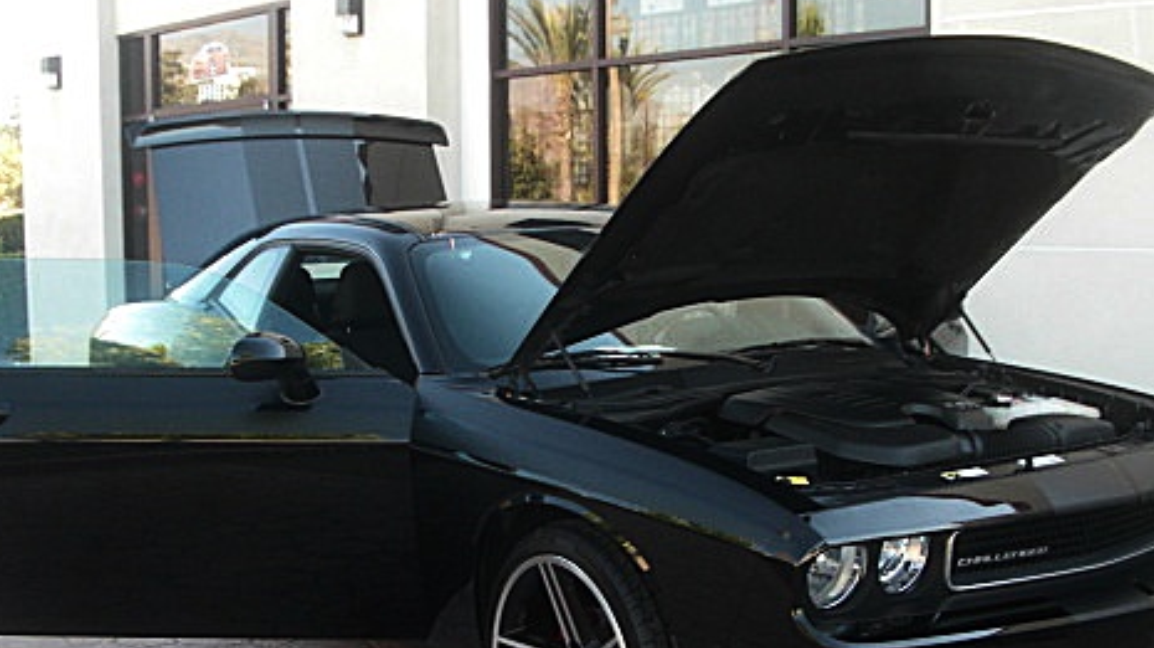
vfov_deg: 22.1
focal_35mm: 54
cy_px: 437
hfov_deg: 38.5
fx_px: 1652
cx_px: 578
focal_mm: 6.3
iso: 100
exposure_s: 1/100
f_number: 2.8
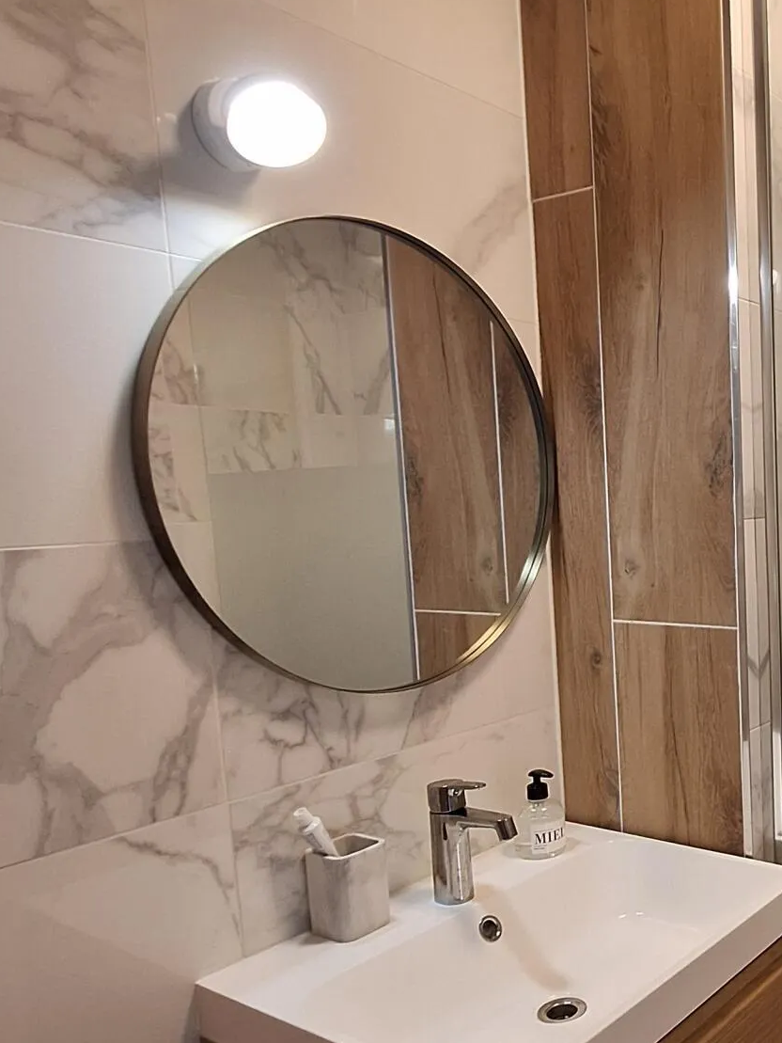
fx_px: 903
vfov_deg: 59.1
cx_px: 765
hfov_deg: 41.3
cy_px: 656
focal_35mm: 30
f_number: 2.2
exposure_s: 1/50
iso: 100
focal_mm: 1.74
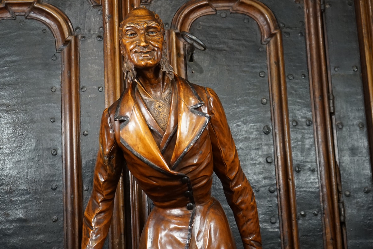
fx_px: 787
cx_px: 186
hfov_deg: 26.7
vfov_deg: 17.9
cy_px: 124
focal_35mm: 76
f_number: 4.5
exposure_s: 1/160
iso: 1600
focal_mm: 51
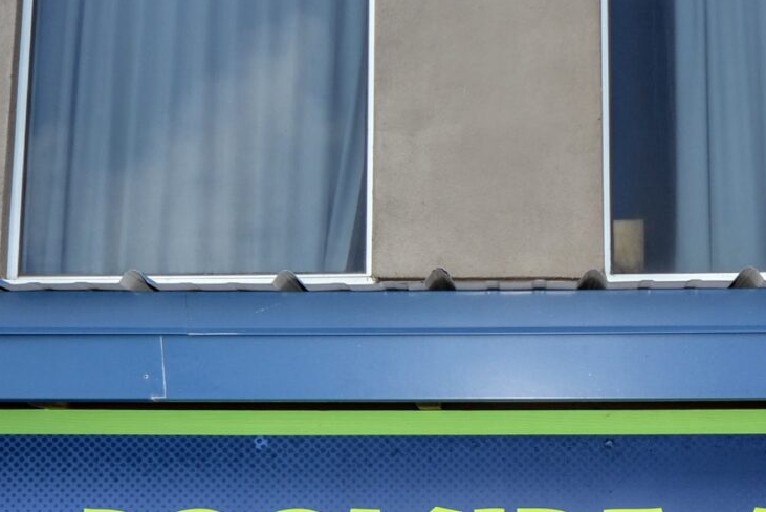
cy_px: 713
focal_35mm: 50
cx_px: 505
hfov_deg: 39.3
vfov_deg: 23.1
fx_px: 1062
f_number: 4.8
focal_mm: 9.5
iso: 100
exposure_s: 1/125
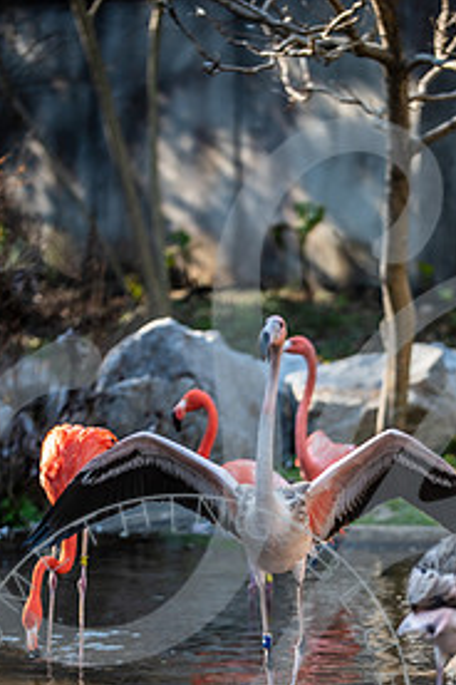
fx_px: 3591
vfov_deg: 10.9
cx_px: 295
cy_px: 536
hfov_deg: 7.3
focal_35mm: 189
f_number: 2.8
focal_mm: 116
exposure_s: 1/400
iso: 200
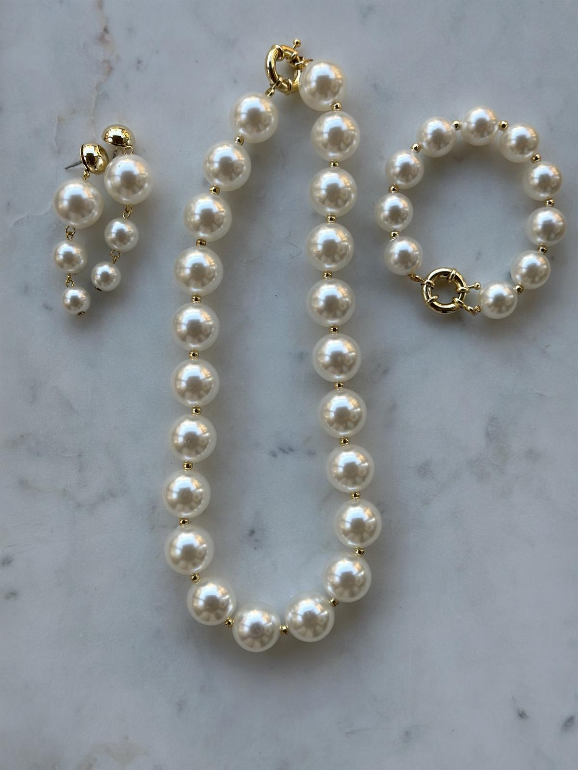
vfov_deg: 39.7
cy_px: 385
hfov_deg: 30.3
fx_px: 1069
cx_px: 289
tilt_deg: -87.5
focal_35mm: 48
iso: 80
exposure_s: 1/353
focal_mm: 6.86
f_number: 1.78
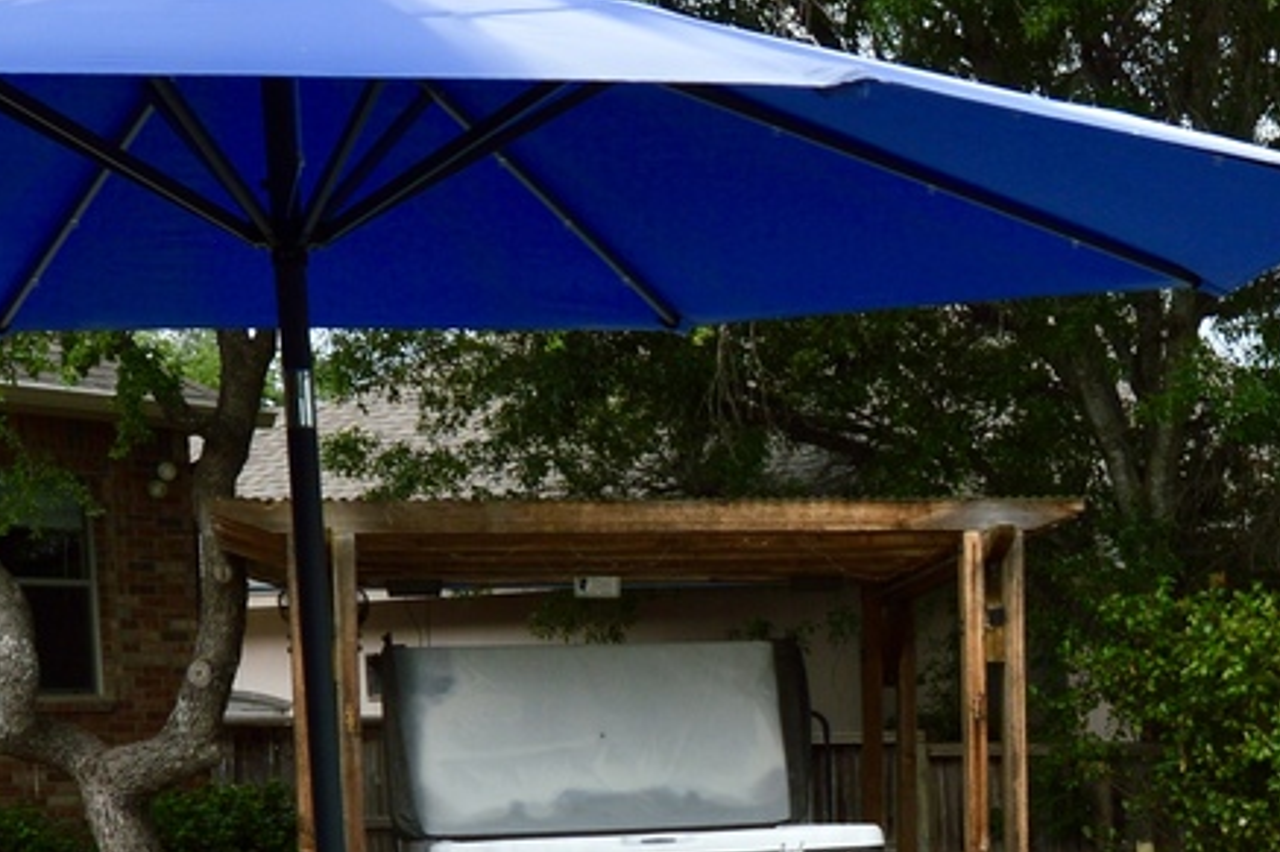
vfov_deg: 17.0
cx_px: 1374
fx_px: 2772
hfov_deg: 24.4
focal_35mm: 78
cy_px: 916
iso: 100
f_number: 9
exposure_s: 1/320
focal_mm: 14
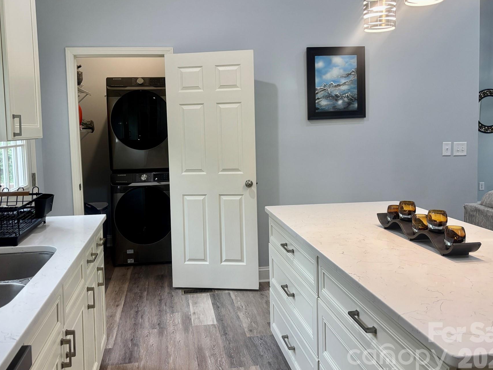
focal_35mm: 31
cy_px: 158
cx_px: 226
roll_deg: +1.3
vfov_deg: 45.3
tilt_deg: -5.0
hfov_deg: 58.3
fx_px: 441
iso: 125
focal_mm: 5.96
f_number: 1.6
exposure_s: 1/120
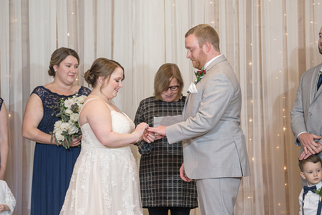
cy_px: 111
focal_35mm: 151
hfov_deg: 13.6
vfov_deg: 9.1
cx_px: 166
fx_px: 1348
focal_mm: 146
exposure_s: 1/200
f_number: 4
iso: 2000
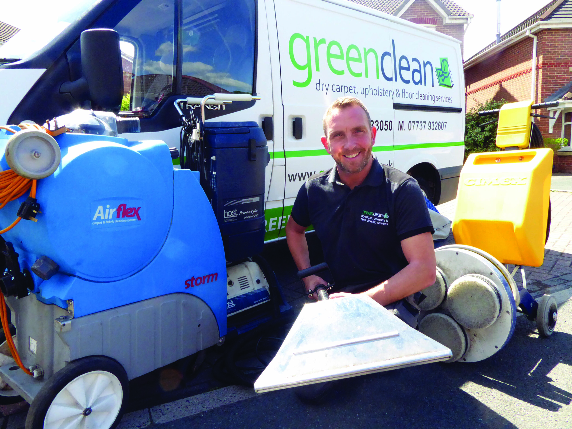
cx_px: 286
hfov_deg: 71.6
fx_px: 397
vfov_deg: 56.8
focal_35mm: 24
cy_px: 214
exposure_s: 1/320
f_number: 5.6
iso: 400
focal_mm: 4.3
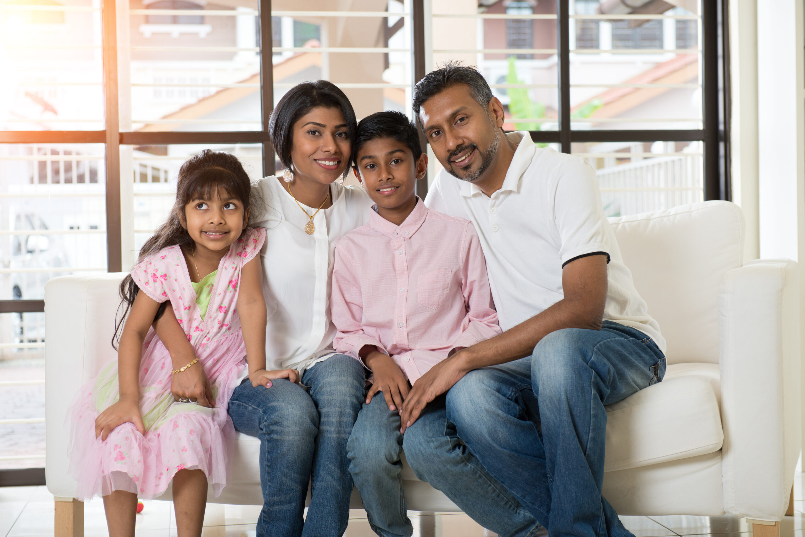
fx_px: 1566
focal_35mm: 70
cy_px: 268
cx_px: 402
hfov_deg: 28.8
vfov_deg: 19.5
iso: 320
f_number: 5
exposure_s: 1/160
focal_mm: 70
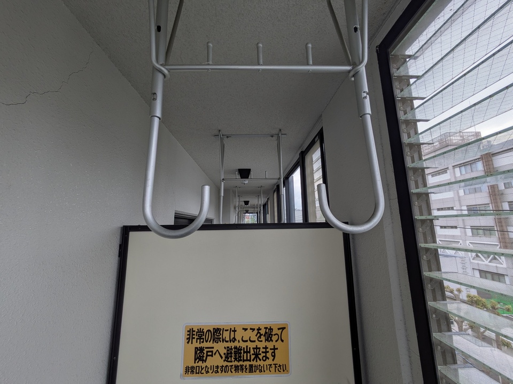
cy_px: 192
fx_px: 207
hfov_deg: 102.1
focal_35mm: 14
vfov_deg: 85.7
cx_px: 256
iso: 47
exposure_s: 1/317
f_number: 2.2
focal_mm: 1.83
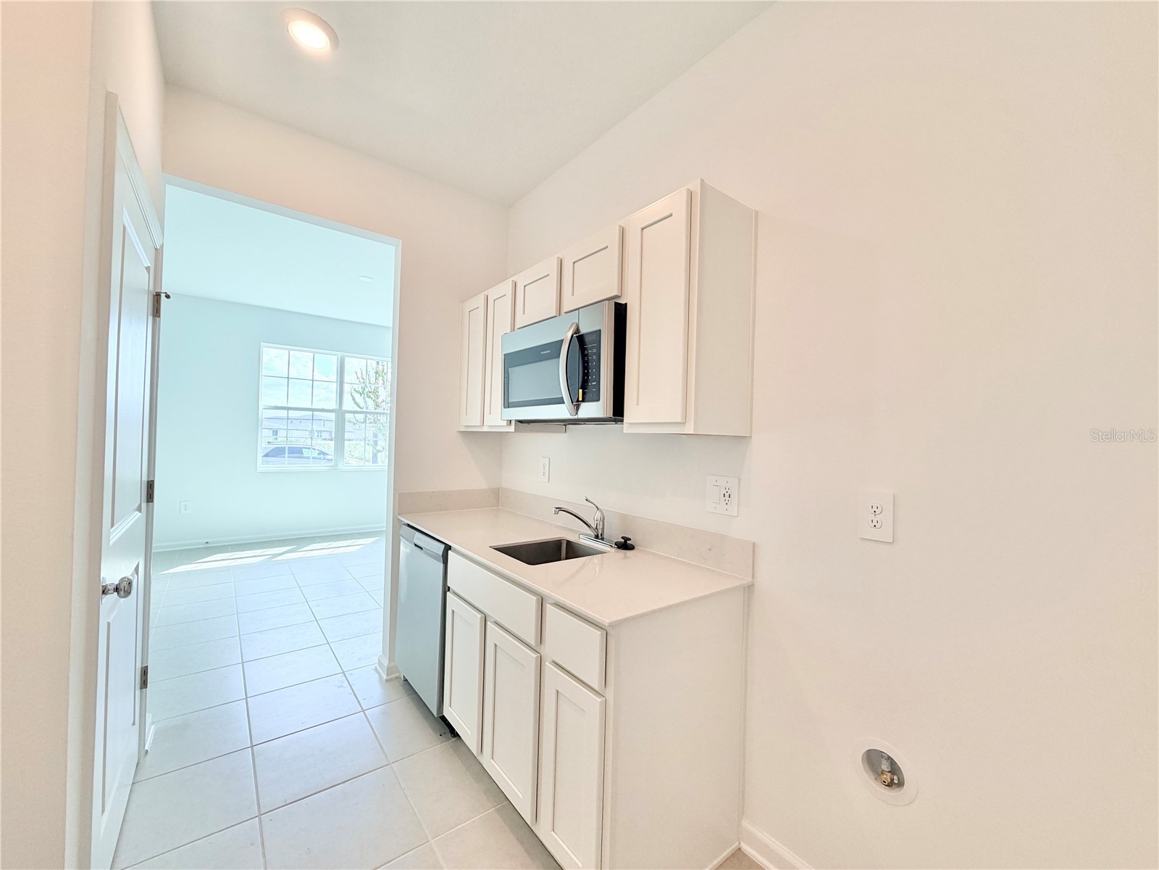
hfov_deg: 102.1
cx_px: 580
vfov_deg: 85.7
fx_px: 469
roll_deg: -2.0
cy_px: 435
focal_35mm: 14
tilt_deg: +0.3
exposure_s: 1/123
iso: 64
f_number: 2.2
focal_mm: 2.22
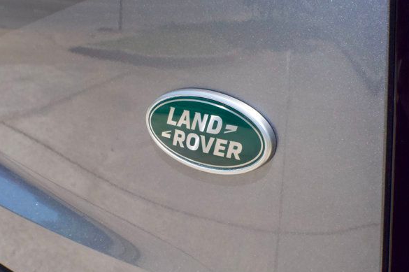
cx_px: 189
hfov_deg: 24.8
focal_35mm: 82
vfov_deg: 16.6
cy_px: 137
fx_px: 931
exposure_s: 1/800
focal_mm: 50
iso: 2000
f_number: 14
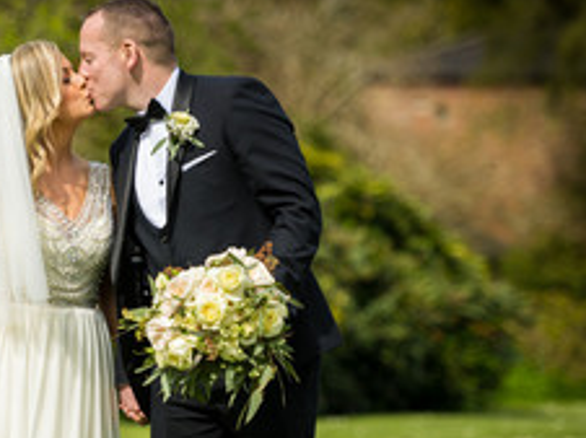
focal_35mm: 300
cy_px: 367
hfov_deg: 6.6
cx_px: 62
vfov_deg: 4.9
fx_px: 5073
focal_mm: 140
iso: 100
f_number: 2.8
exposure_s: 1/1250
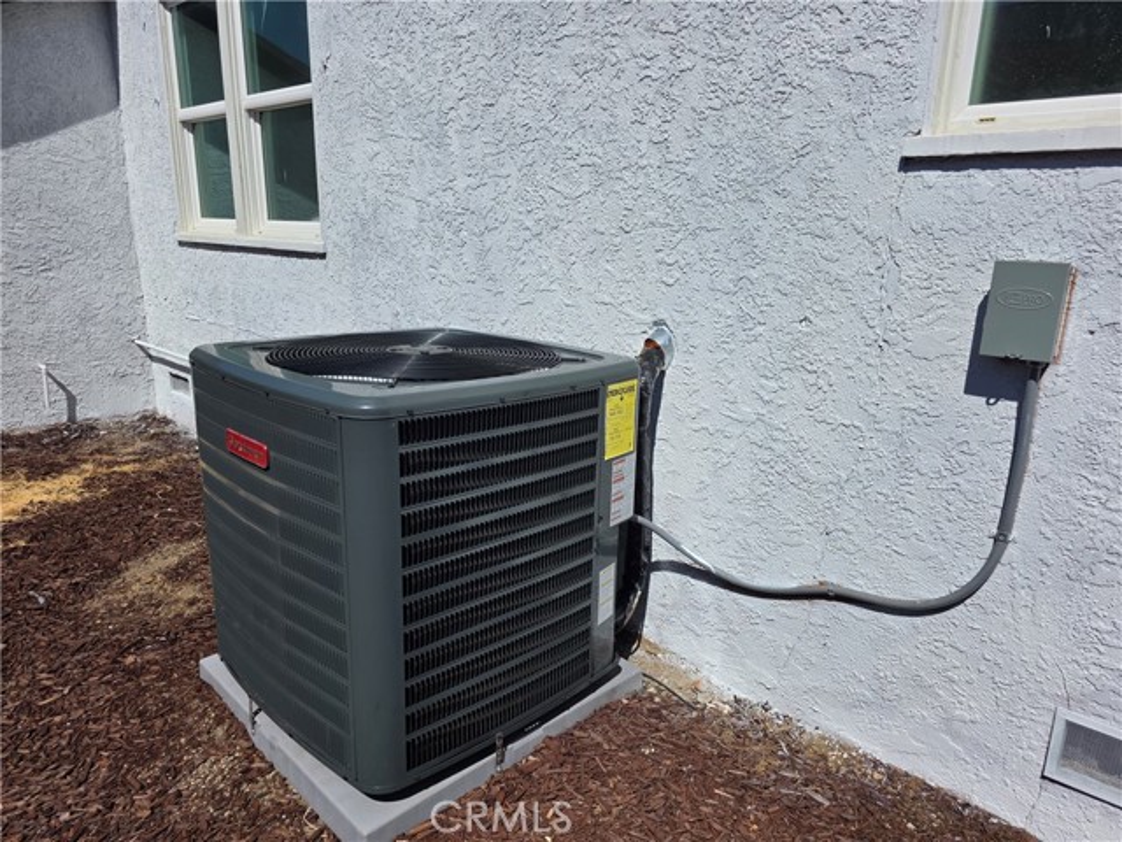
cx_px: 561
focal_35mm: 23
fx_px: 745
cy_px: 421
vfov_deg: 58.9
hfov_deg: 73.9
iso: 40
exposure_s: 1/7944
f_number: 1.7
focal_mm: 6.3
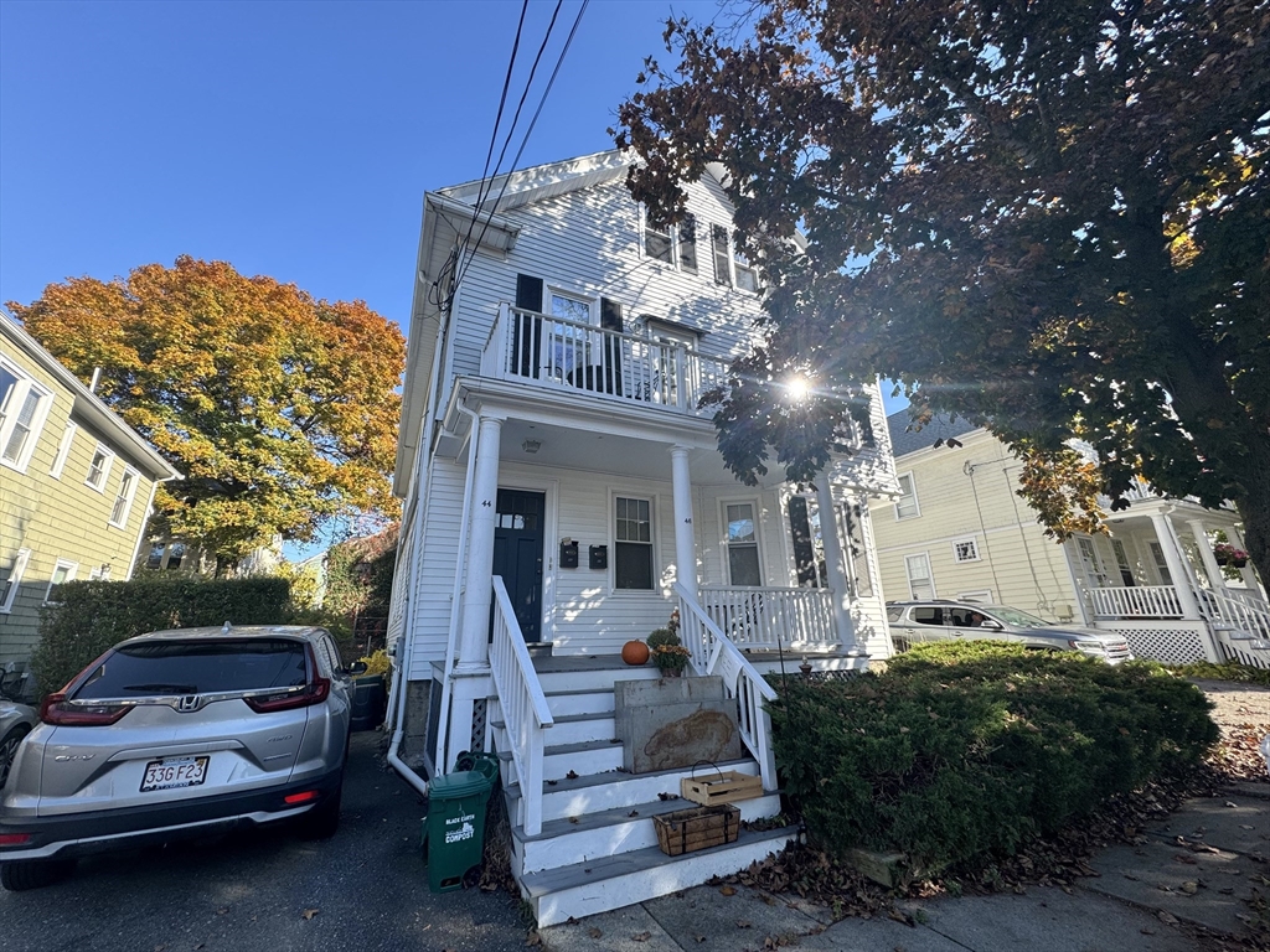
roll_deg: +1.9
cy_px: 476
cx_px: 635
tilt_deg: +18.3
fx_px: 514
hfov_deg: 102.1
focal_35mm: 14
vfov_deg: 85.7
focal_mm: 2.22
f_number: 2.2
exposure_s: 1/544
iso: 40
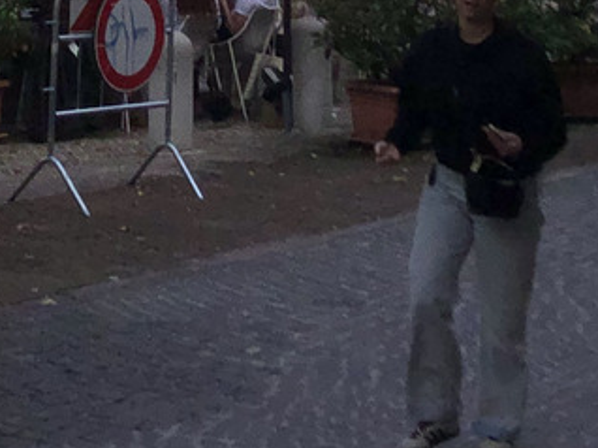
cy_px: -407
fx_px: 2434
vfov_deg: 9.9
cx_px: 49
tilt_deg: +3.0
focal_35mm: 141
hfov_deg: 13.9
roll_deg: +1.1
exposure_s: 1/2525
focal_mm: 4
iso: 20
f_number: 1.8
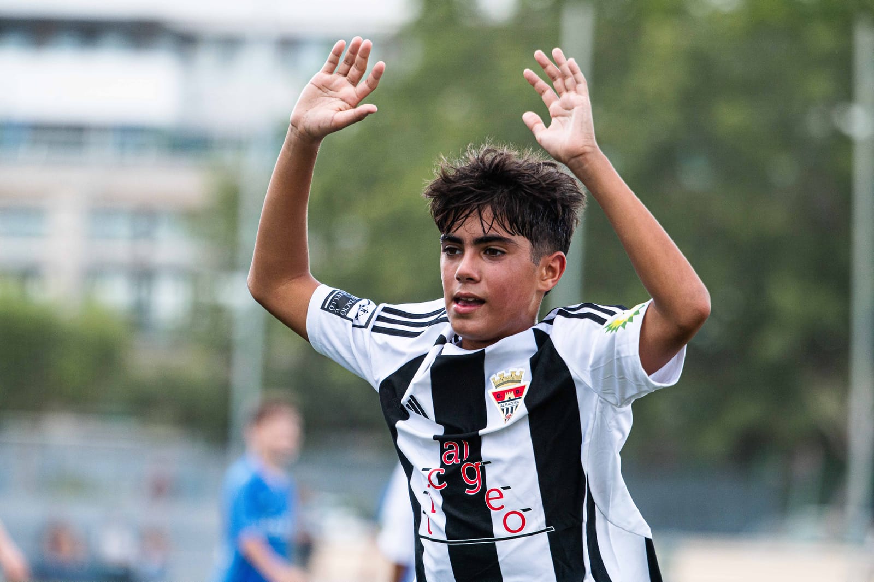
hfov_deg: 6.9
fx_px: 7279
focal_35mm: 300
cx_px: 437
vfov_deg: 4.6
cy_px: 291
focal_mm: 300
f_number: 5.6
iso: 640
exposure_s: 1/1600
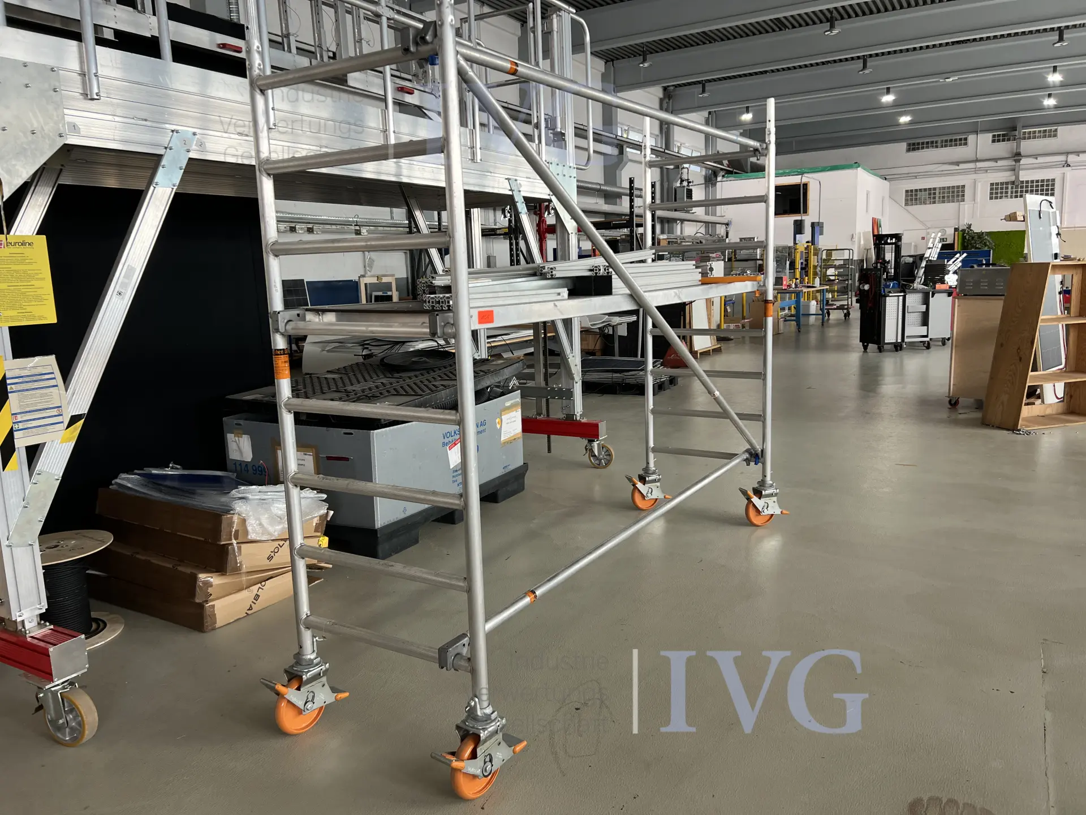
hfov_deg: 67.3
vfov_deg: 53.1
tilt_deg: -9.2
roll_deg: +2.5
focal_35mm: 26
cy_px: 408
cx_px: 543
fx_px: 816
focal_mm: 5.7
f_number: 1.5
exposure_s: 1/121
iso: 100
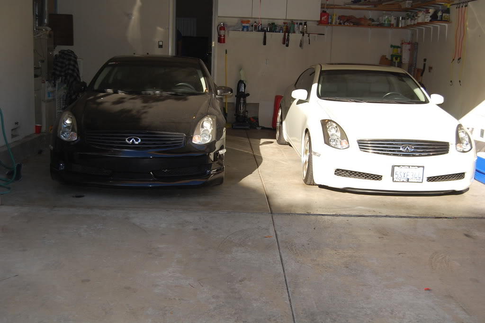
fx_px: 606
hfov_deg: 43.6
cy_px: 162
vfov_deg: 29.8
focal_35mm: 45
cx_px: 242
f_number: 5.6
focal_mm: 30
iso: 280
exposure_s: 1/500
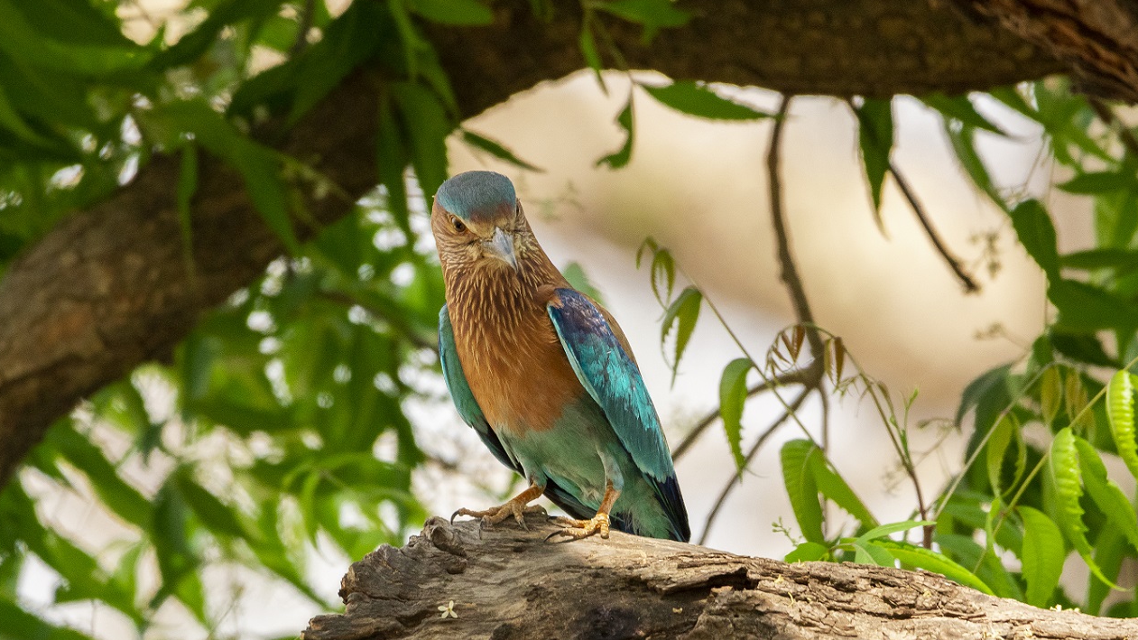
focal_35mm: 1233
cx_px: 460
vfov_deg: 1.0
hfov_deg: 1.8
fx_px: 37202
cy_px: 447
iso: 1100
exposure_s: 1/1250
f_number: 6.3
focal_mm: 600
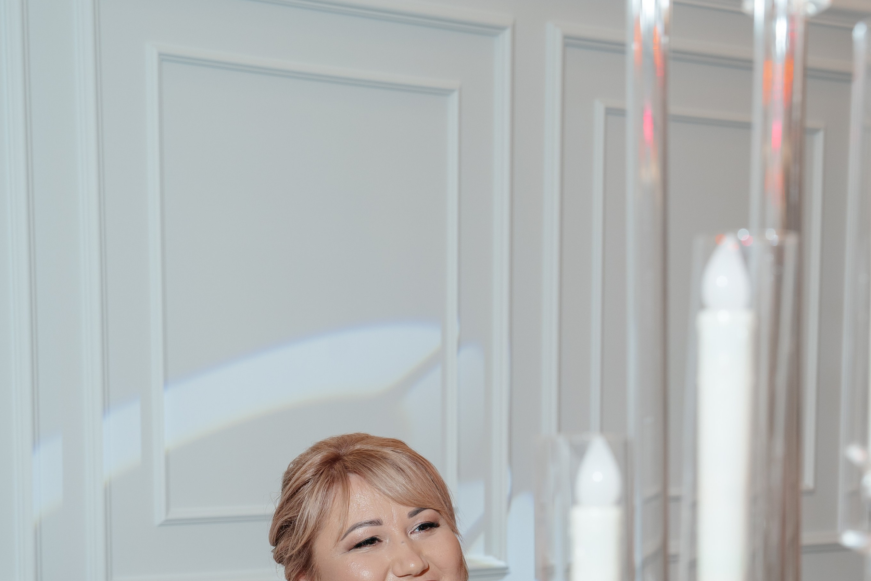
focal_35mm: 80
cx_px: 438
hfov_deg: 25.4
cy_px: 550
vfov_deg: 16.8
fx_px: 1935
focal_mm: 53
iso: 500
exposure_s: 1/125
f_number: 5
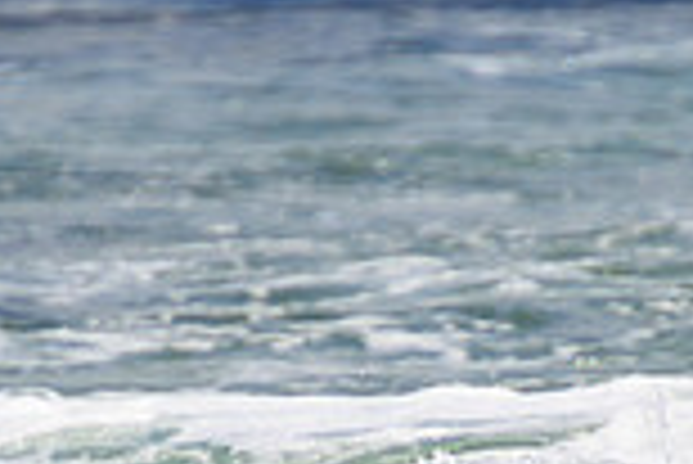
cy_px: 586
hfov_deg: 1.0
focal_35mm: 2069
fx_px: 39865
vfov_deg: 0.7
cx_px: 535
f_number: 5.6
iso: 180
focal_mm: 400
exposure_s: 1/2000
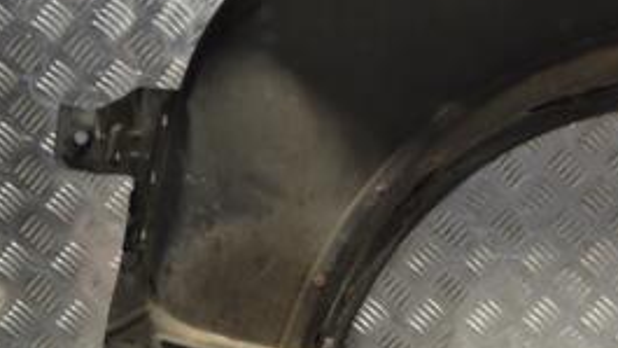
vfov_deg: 10.6
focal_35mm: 114
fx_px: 1868
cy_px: 168
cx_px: 681
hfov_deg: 18.1
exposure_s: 1/30
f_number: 4.8
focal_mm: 32
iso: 180
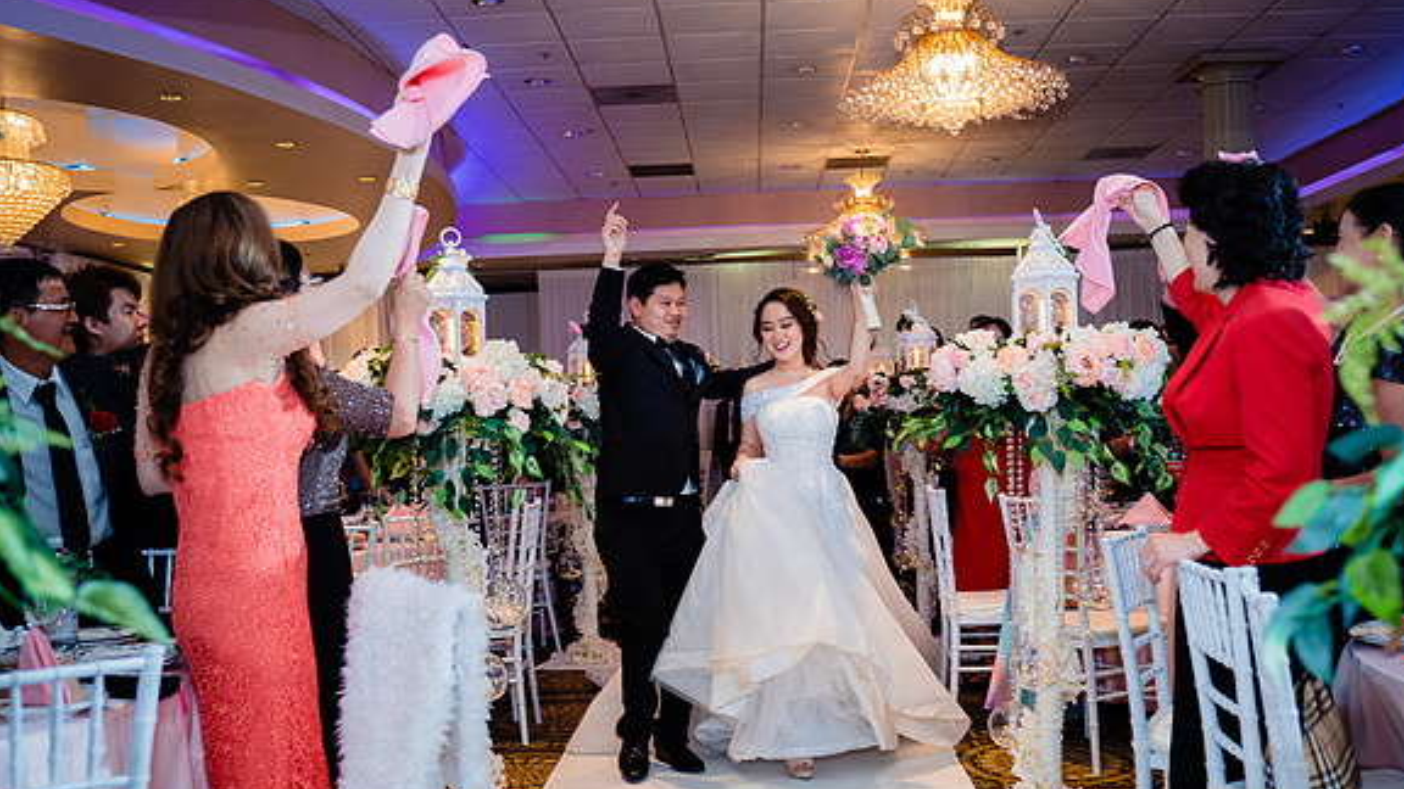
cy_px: 459
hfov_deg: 52.8
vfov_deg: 31.1
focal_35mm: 38
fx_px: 1415
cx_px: 684
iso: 1250
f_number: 3.5
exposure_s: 1/160
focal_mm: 31
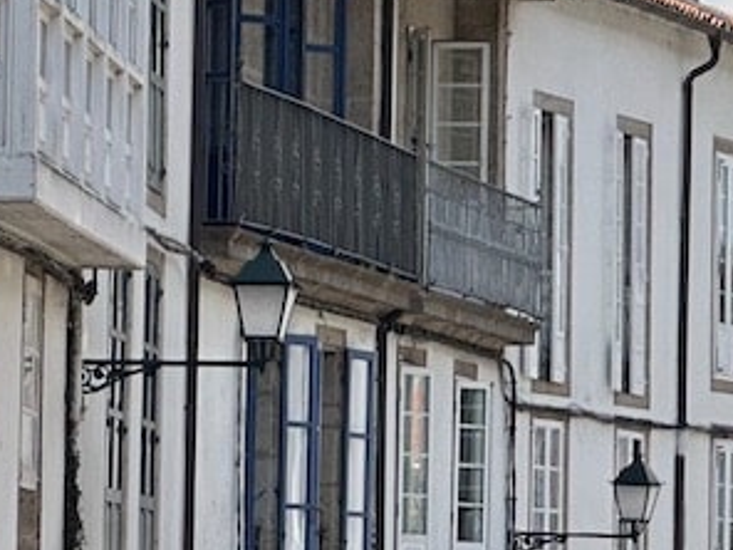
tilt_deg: +3.5
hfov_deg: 5.9
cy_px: 203
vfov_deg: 4.5
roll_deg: -1.1
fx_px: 7051
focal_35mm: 333
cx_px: 42
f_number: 2.8
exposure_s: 1/467
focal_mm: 9
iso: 32
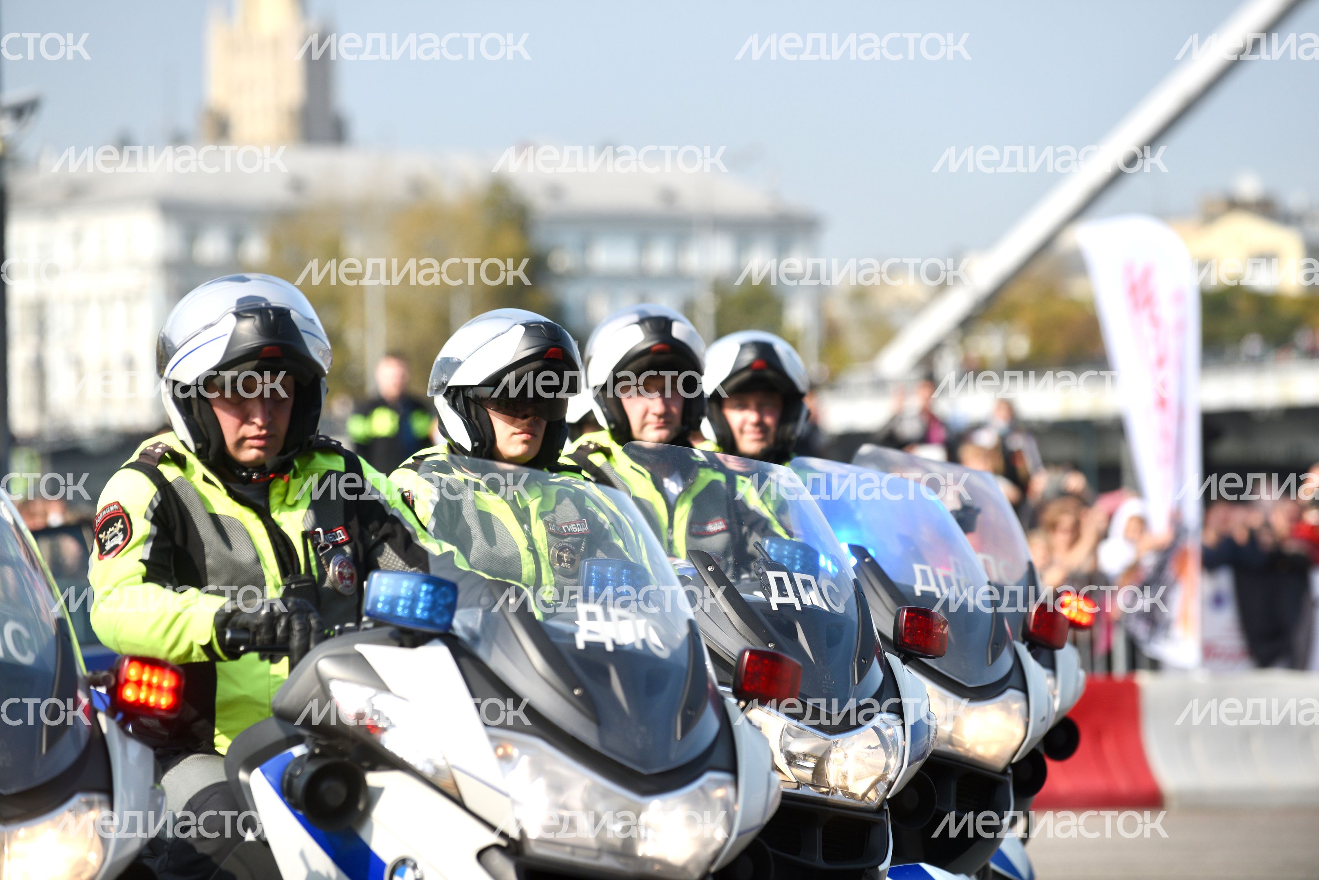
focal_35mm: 180
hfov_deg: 11.4
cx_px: 660
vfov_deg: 7.6
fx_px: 6597
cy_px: 440
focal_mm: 180
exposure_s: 1/2000
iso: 220
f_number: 4.5
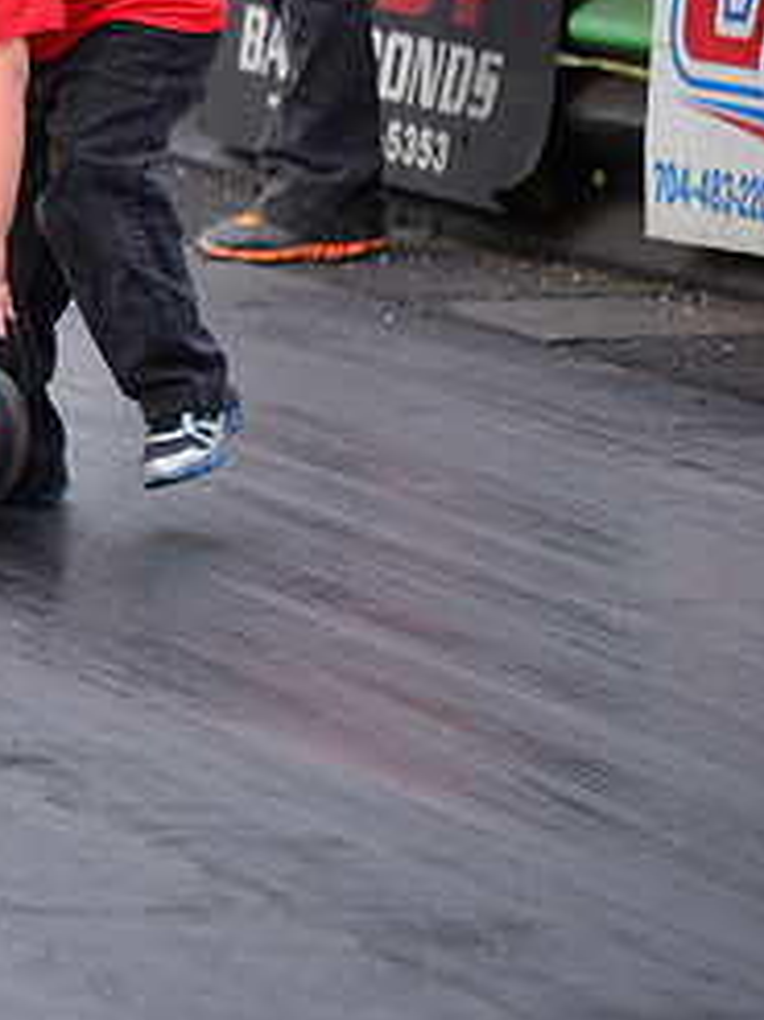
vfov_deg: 3.6
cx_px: -376
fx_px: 16409
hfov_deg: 2.7
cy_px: 268
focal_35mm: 557
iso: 1000
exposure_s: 1/1250
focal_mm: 165
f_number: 5.3
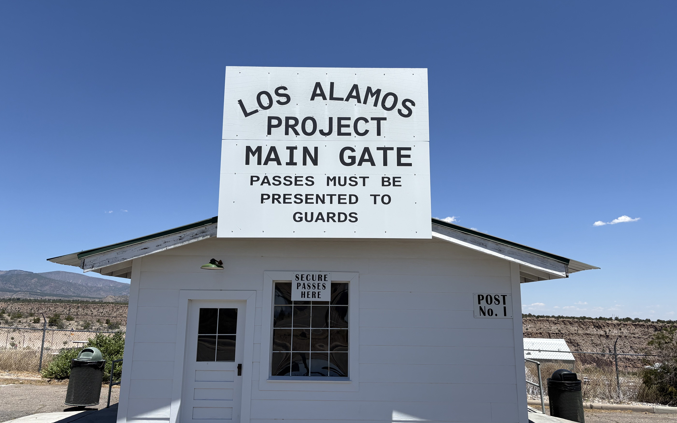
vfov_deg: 44.5
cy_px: 205
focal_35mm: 28
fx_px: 517
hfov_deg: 66.5
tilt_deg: +13.5
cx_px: 337
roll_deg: -0.4
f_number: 1.6
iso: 50
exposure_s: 1/4329
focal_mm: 5.96
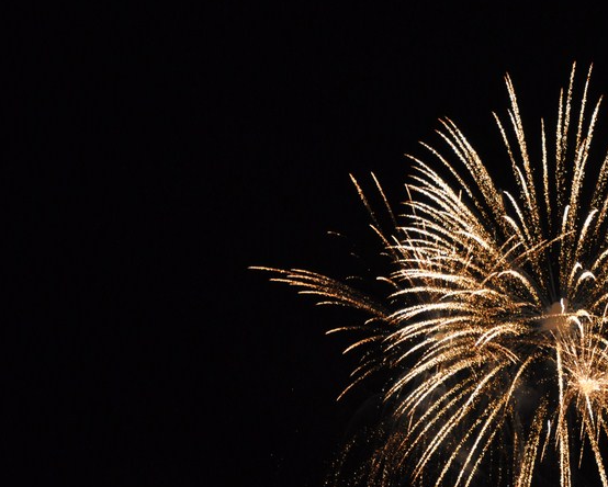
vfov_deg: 13.2
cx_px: 541
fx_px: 2104
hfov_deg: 16.2
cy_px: 244
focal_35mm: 117
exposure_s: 1/30
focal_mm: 45
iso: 1250
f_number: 4.8
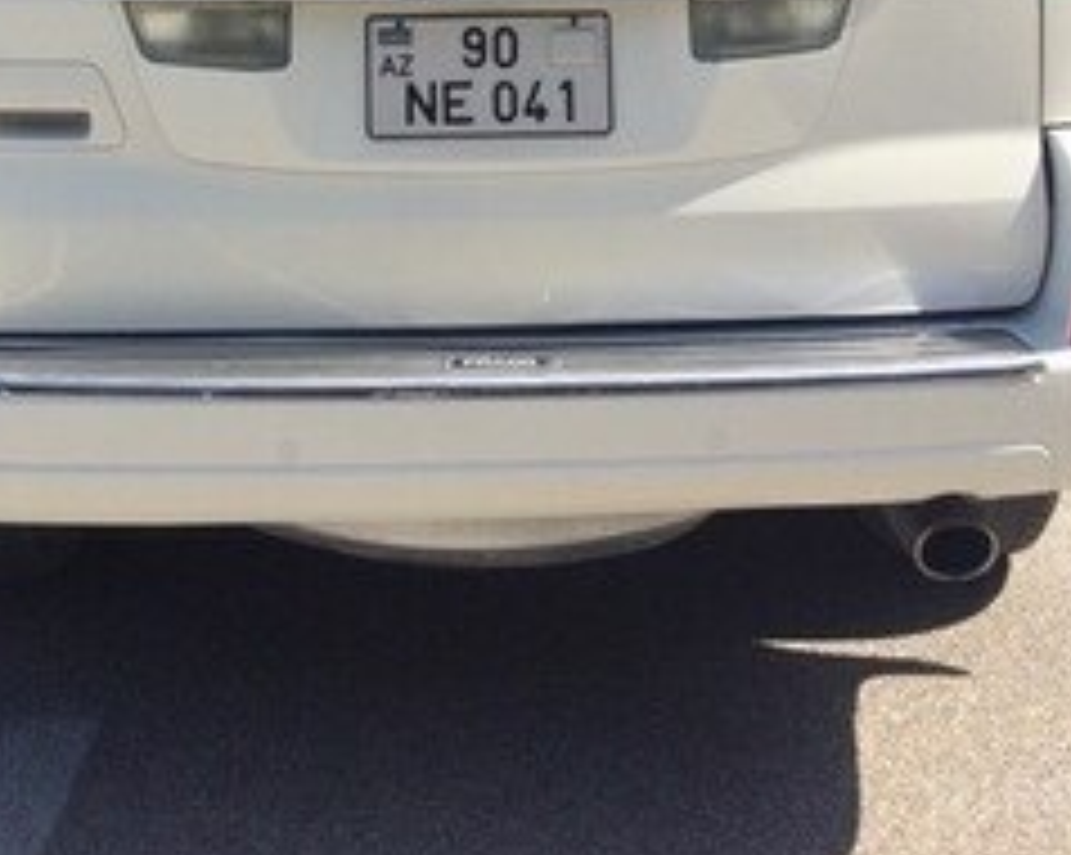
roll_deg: +1.2
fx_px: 1869
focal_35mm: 59
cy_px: -238
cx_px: 436
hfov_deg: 31.9
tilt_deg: -2.4
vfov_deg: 23.1
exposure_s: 1/1208
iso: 32
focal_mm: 4.15
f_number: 2.2
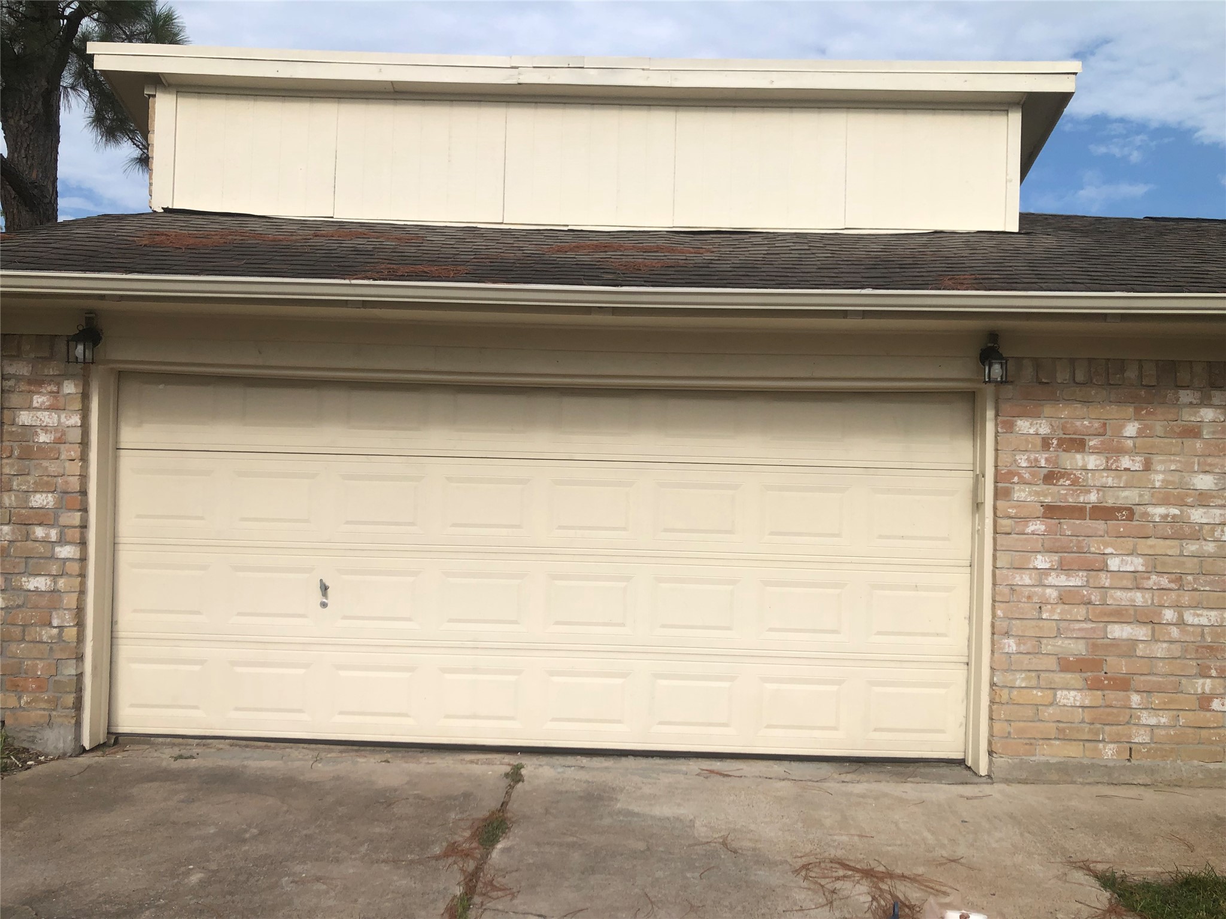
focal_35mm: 28
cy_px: 460
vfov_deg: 49.7
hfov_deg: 63.4
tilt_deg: -0.3
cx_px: 613
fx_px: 992
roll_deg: -1.1
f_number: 1.8
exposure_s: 1/3040
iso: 20
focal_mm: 3.99
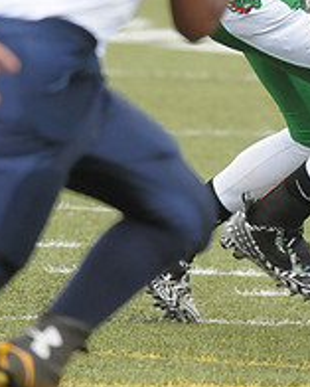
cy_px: -126
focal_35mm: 913
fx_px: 10463
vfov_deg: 2.1
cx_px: 352
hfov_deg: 1.7
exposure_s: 1/3200
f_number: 4
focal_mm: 220
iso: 1600
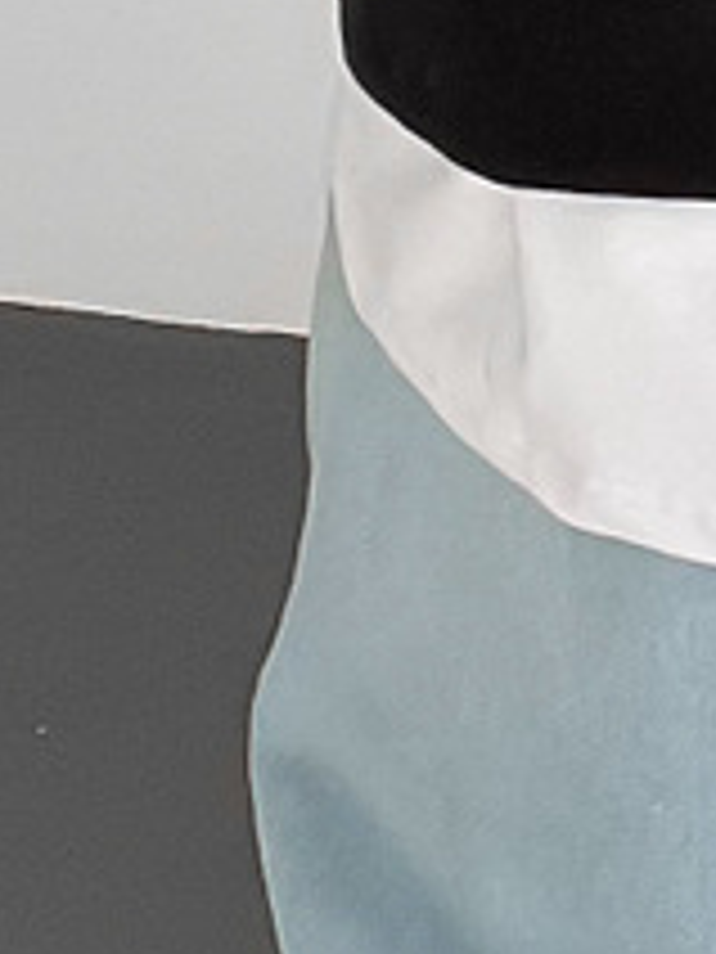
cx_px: 1292
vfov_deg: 9.0
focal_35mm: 219
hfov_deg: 6.6
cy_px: -63
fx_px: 6040
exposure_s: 1/105
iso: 64
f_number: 1.8
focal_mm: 3
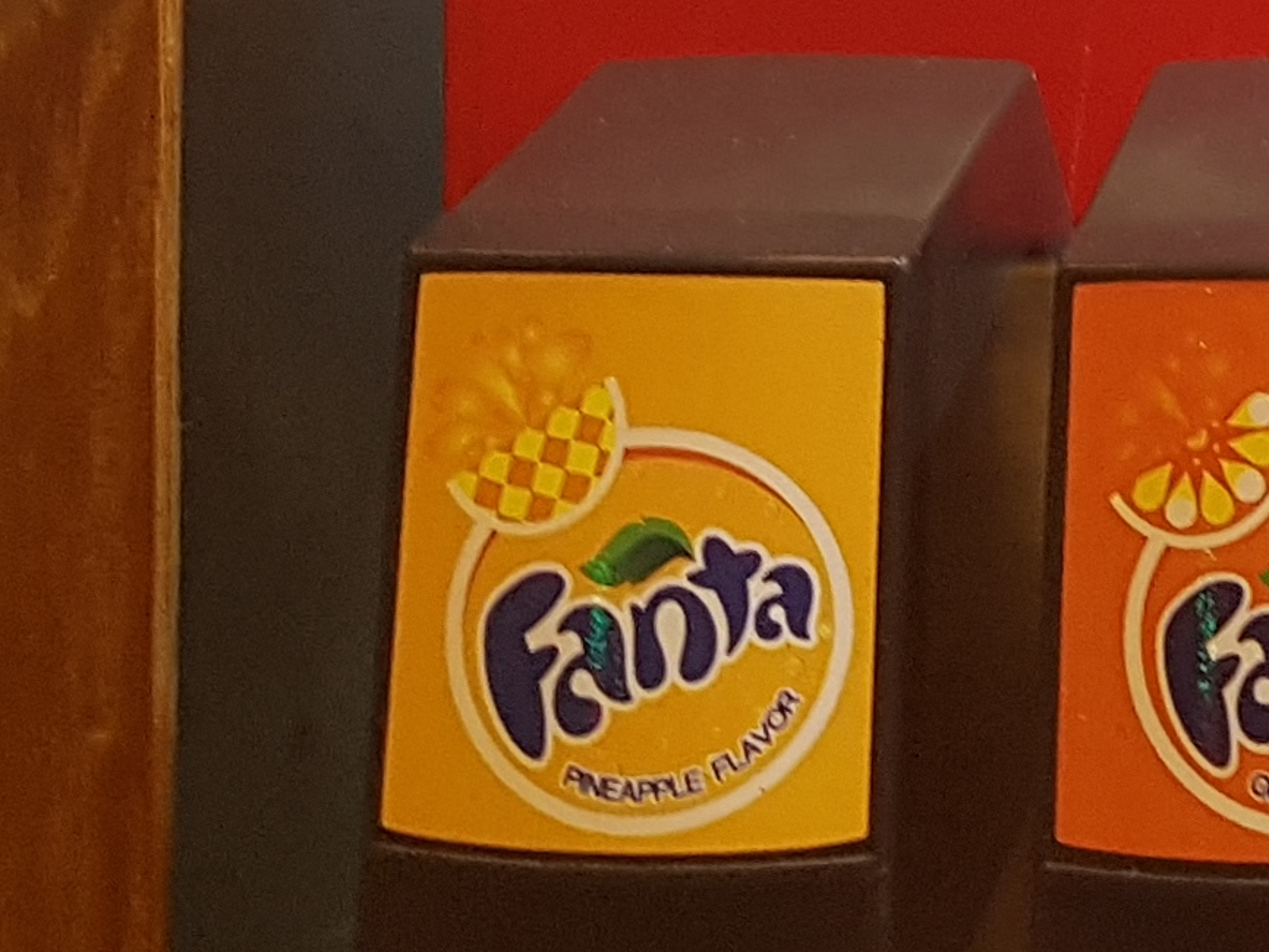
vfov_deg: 10.9
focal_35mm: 121
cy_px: -1085
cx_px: 1845
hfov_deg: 15.2
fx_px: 4437
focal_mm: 4.2
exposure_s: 1/30
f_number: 1.7
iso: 125
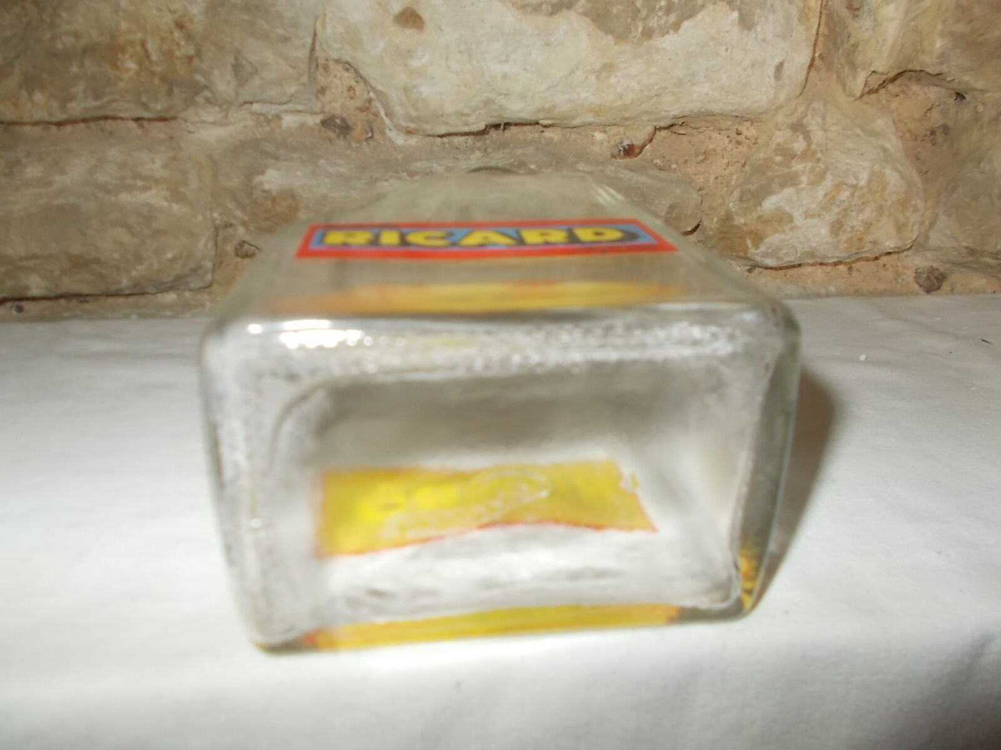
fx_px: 752
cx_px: 500
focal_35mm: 26
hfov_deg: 67.3
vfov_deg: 53.1
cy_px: 375
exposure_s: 1/25
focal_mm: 4.6
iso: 200
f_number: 3.2
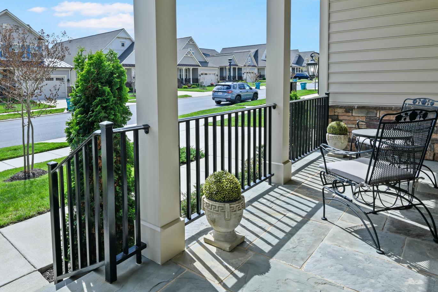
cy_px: 103
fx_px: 292
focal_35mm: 24
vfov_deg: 52.3
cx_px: 158
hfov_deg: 72.2
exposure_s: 1/40
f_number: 14
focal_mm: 16
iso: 100
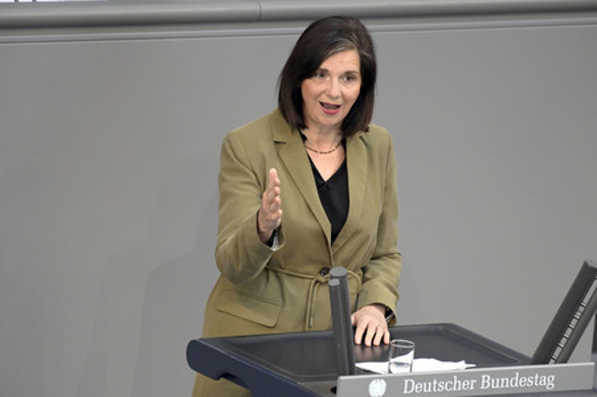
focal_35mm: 420
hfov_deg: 4.9
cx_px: 298
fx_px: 6960
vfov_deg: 3.3
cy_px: 198
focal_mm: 420
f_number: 5.6
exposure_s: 1/500
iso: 8000
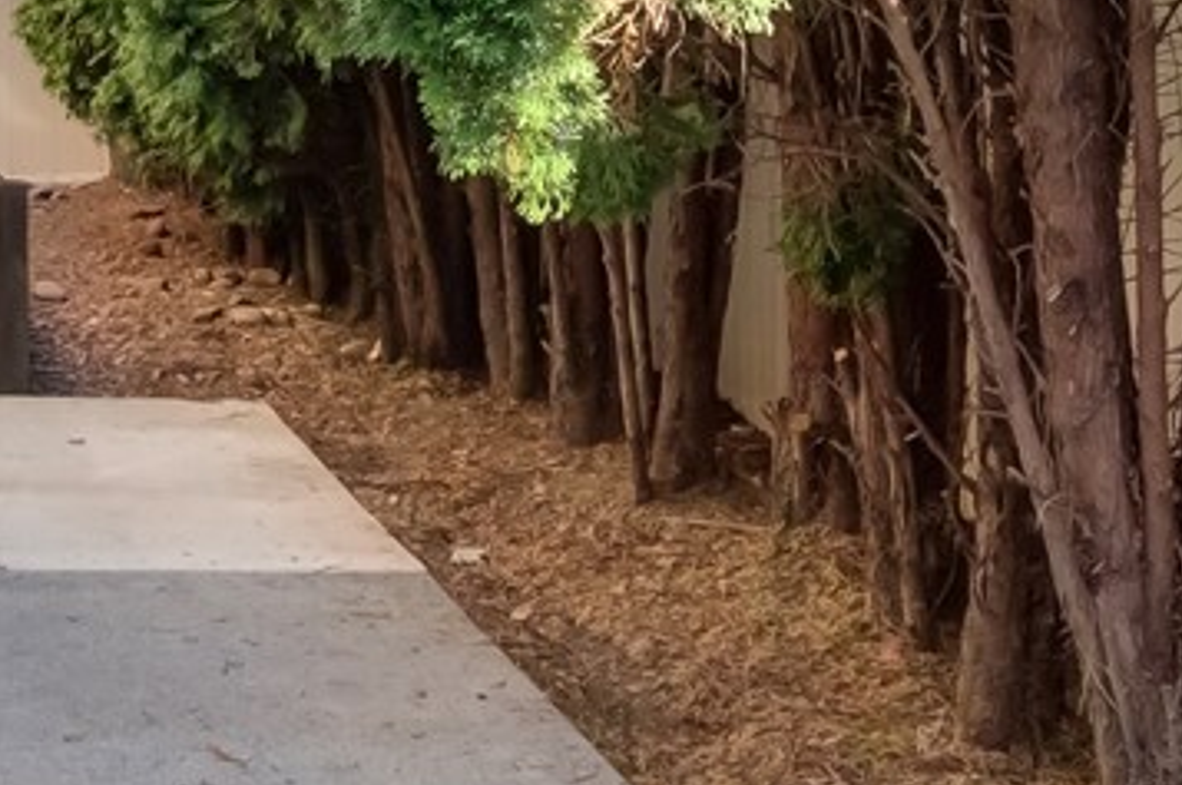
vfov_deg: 13.5
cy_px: 41
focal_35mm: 100
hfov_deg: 19.7
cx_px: -63
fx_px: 3279
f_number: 9
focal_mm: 14
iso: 320
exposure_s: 1/200
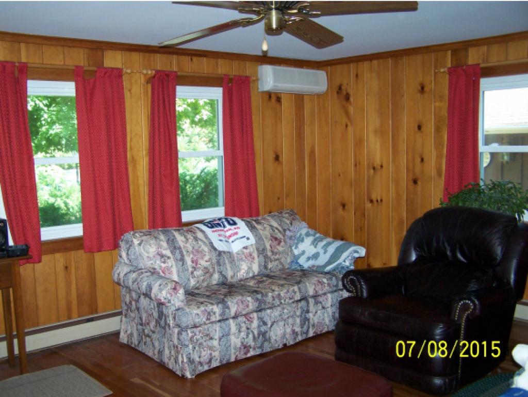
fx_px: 580
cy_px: 198
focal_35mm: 38
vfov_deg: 37.8
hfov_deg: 49.0
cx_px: 264
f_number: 2.8
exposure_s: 1/60
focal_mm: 6.3
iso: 160
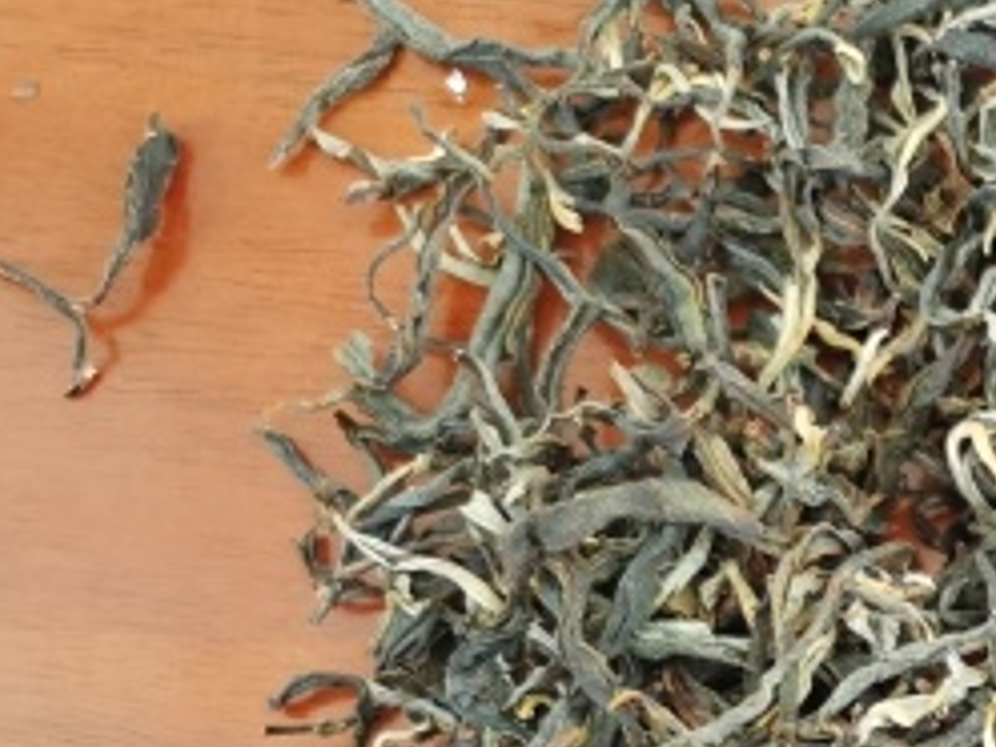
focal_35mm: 87
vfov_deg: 15.8
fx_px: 2503
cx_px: 1486
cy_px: 1060
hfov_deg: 19.6
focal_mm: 5.58
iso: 250
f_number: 1.8
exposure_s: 1/50
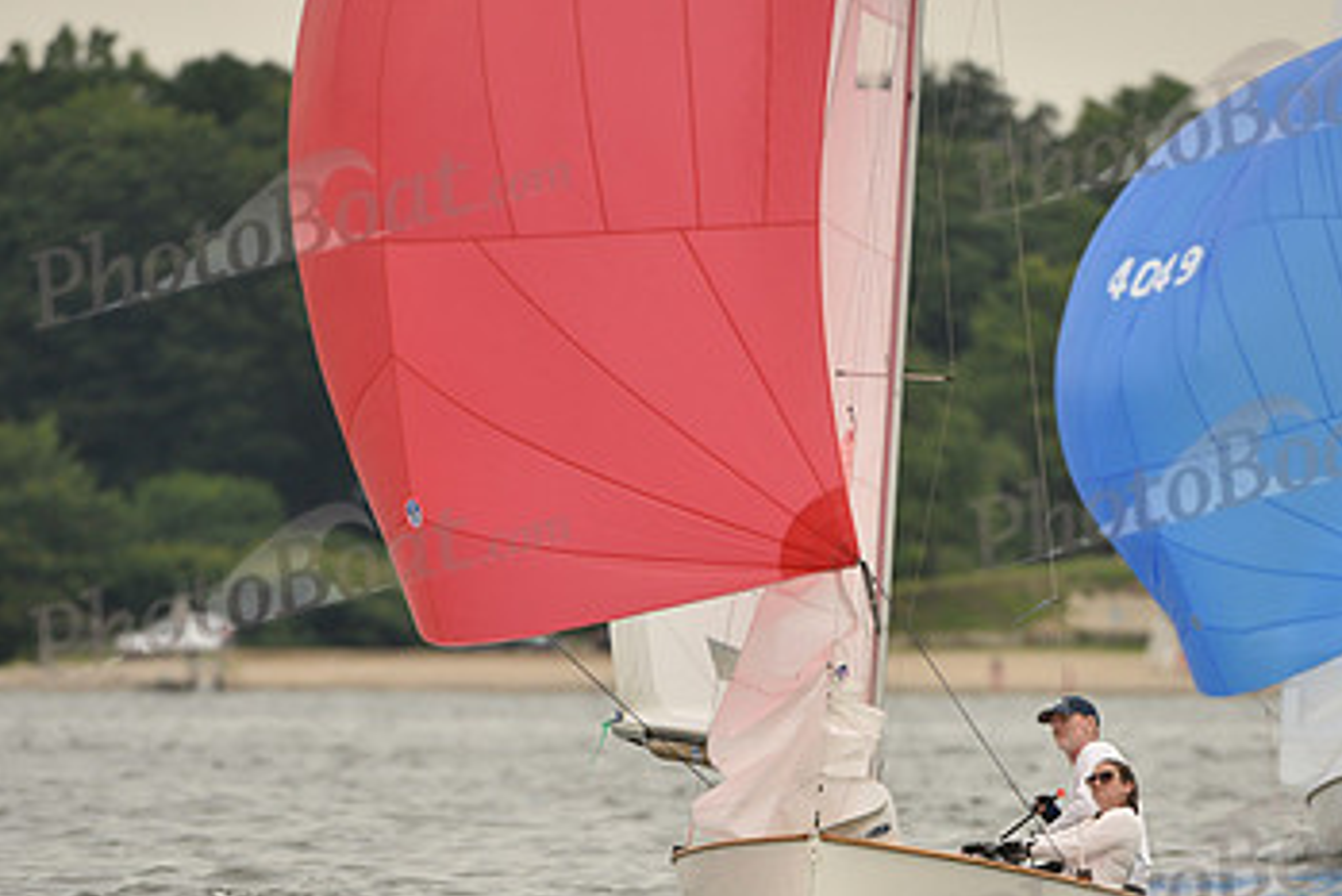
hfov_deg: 3.1
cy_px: 729
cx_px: 773
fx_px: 24799
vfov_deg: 2.1
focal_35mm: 665
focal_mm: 400
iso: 320
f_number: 4.5
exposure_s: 1/1250
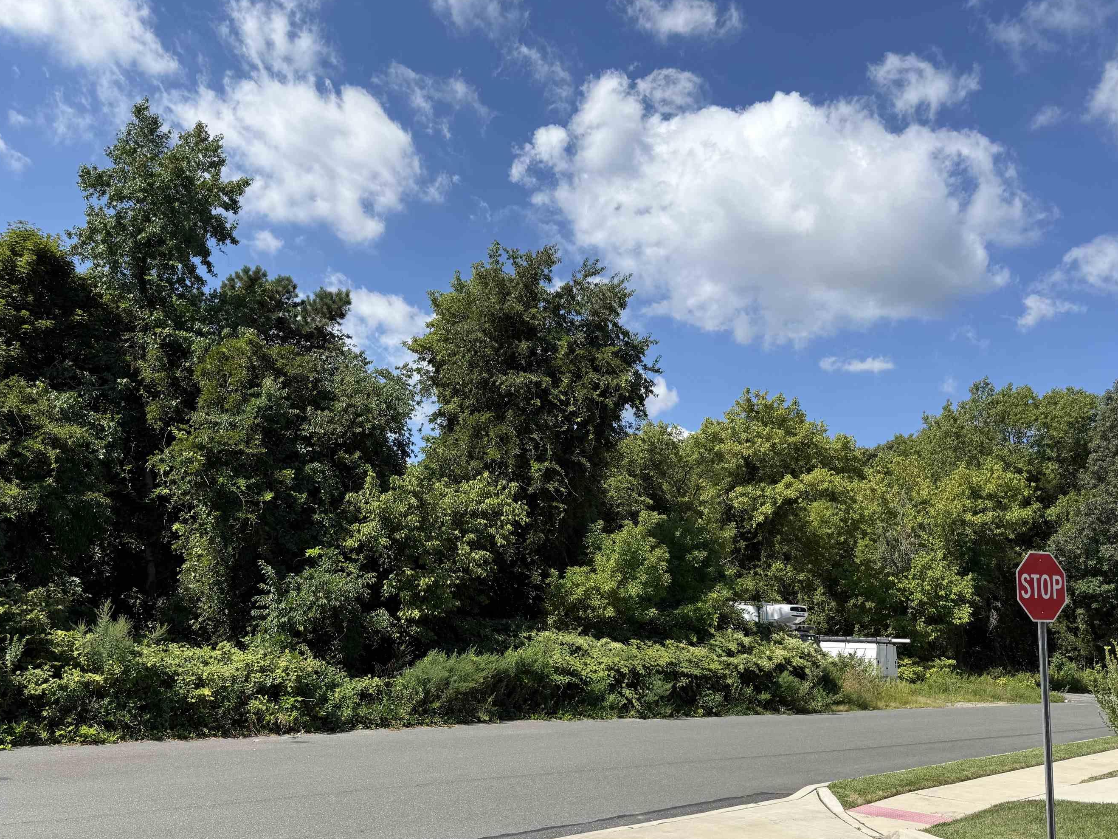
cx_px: 510
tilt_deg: +10.2
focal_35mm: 28
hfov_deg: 63.3
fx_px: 904
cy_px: 485
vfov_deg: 49.6
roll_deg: -0.9
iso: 80
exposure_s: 1/3953
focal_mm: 6.76
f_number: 1.78
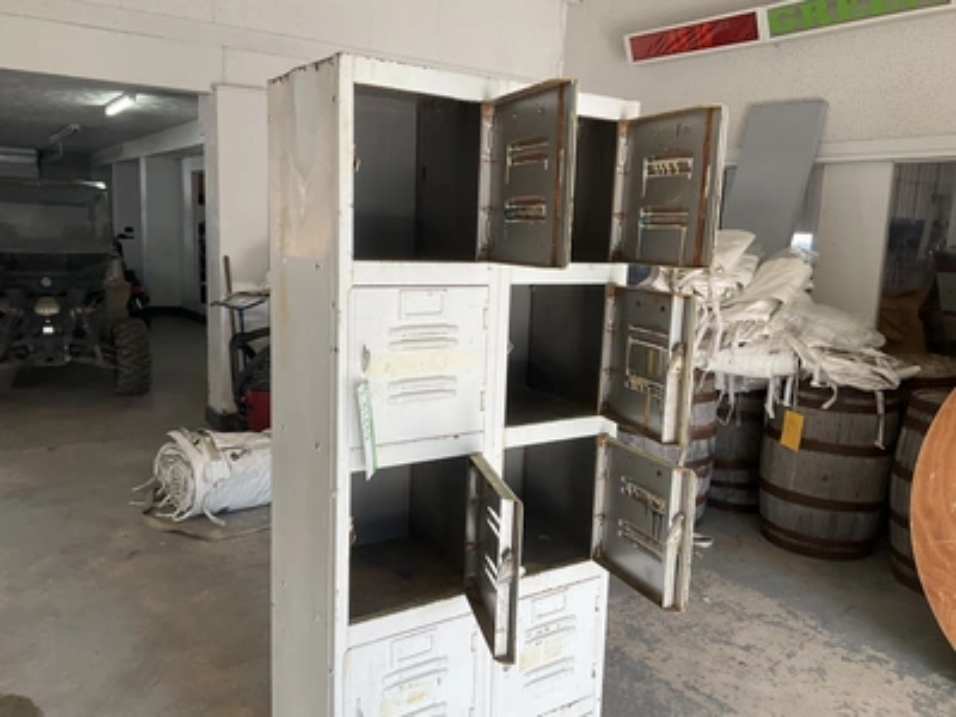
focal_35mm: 29
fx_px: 801
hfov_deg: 61.7
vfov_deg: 48.2
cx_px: 478
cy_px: 358
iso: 40
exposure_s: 1/120
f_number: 1.8
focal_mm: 3
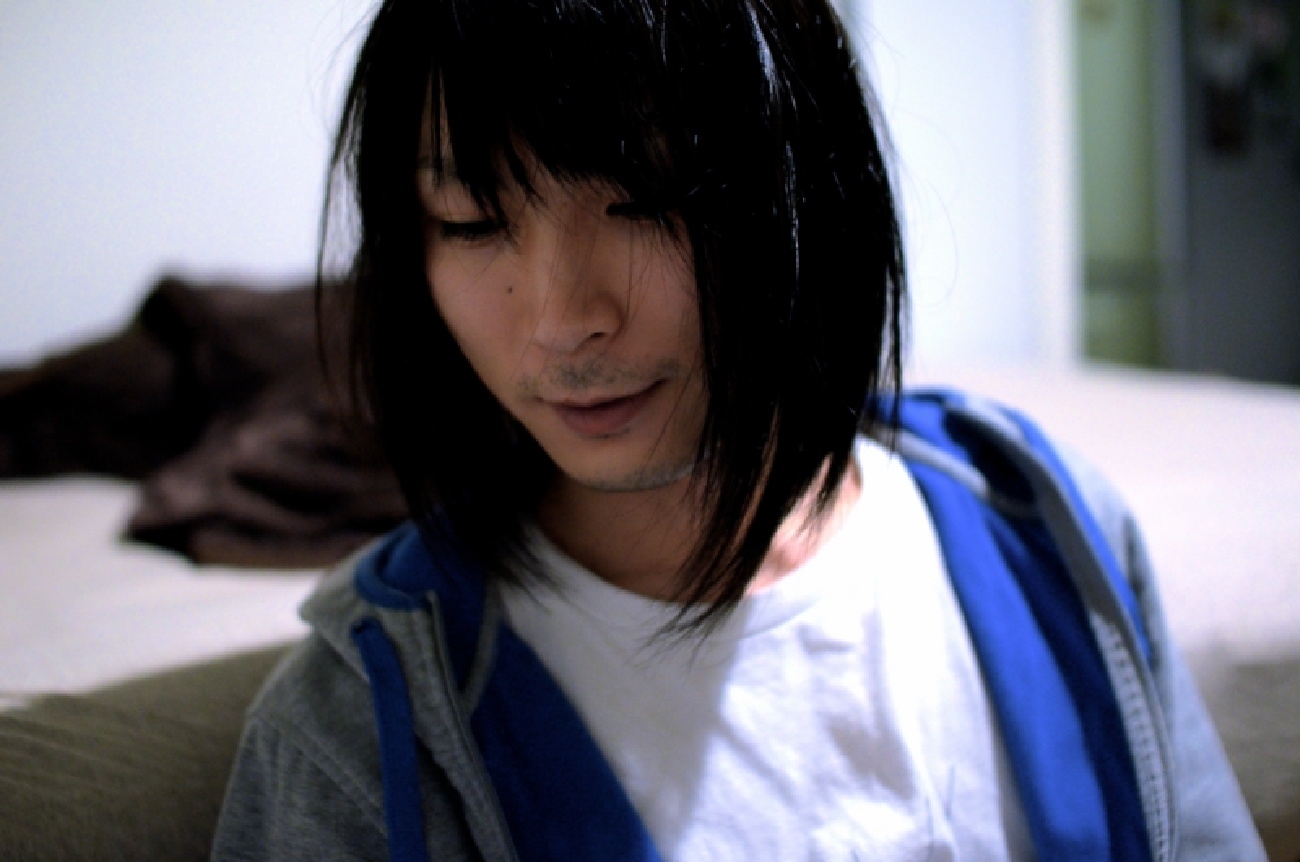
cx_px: 650
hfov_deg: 43.7
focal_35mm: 45
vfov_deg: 29.7
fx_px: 1622
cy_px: 431
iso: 1250
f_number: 1.8
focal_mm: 30
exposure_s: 1/100
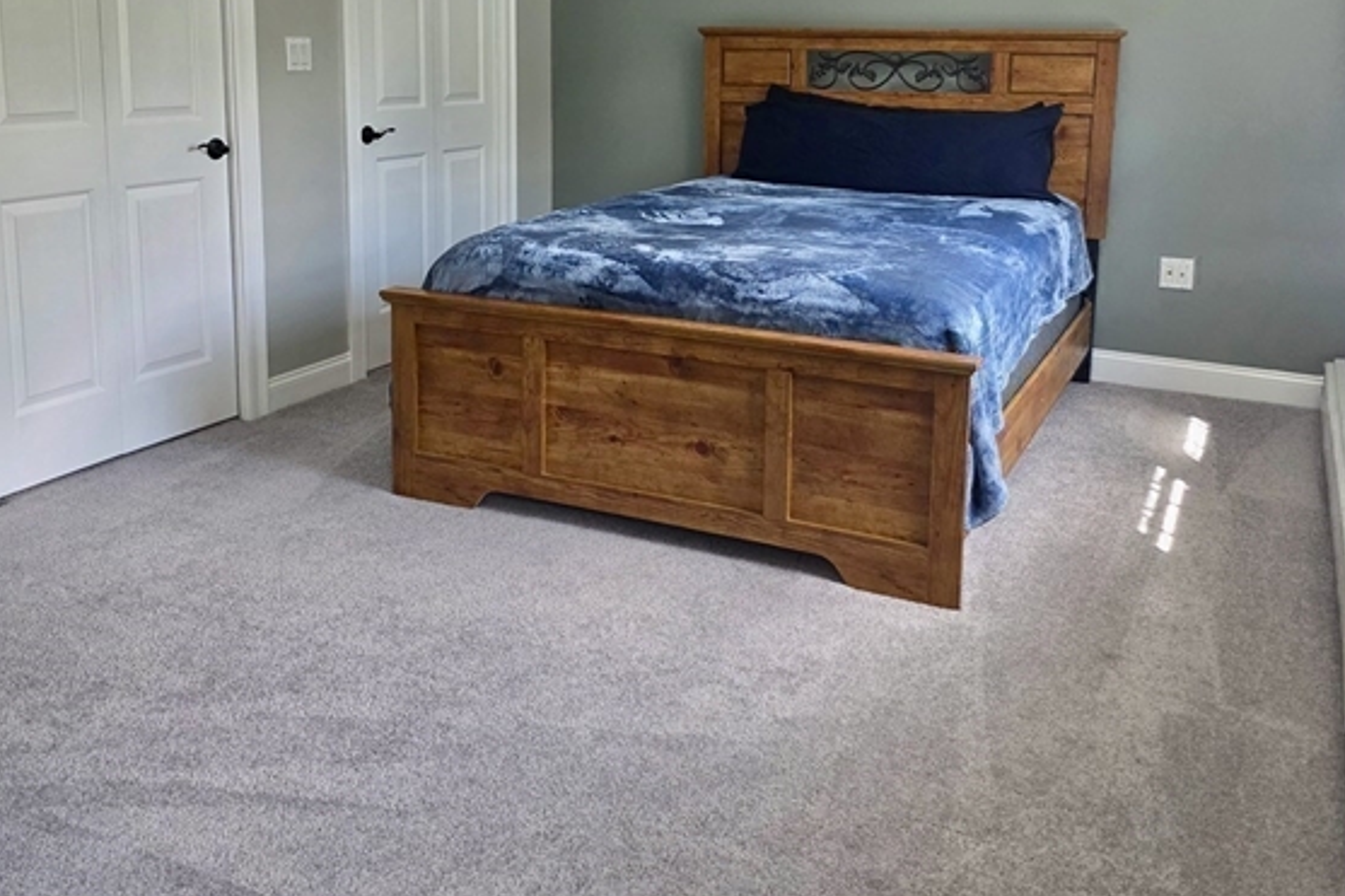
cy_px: 237
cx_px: 681
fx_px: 1232
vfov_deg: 39.0
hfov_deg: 57.2
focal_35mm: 33
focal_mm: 6.3
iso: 125
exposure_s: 1/180
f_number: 1.7
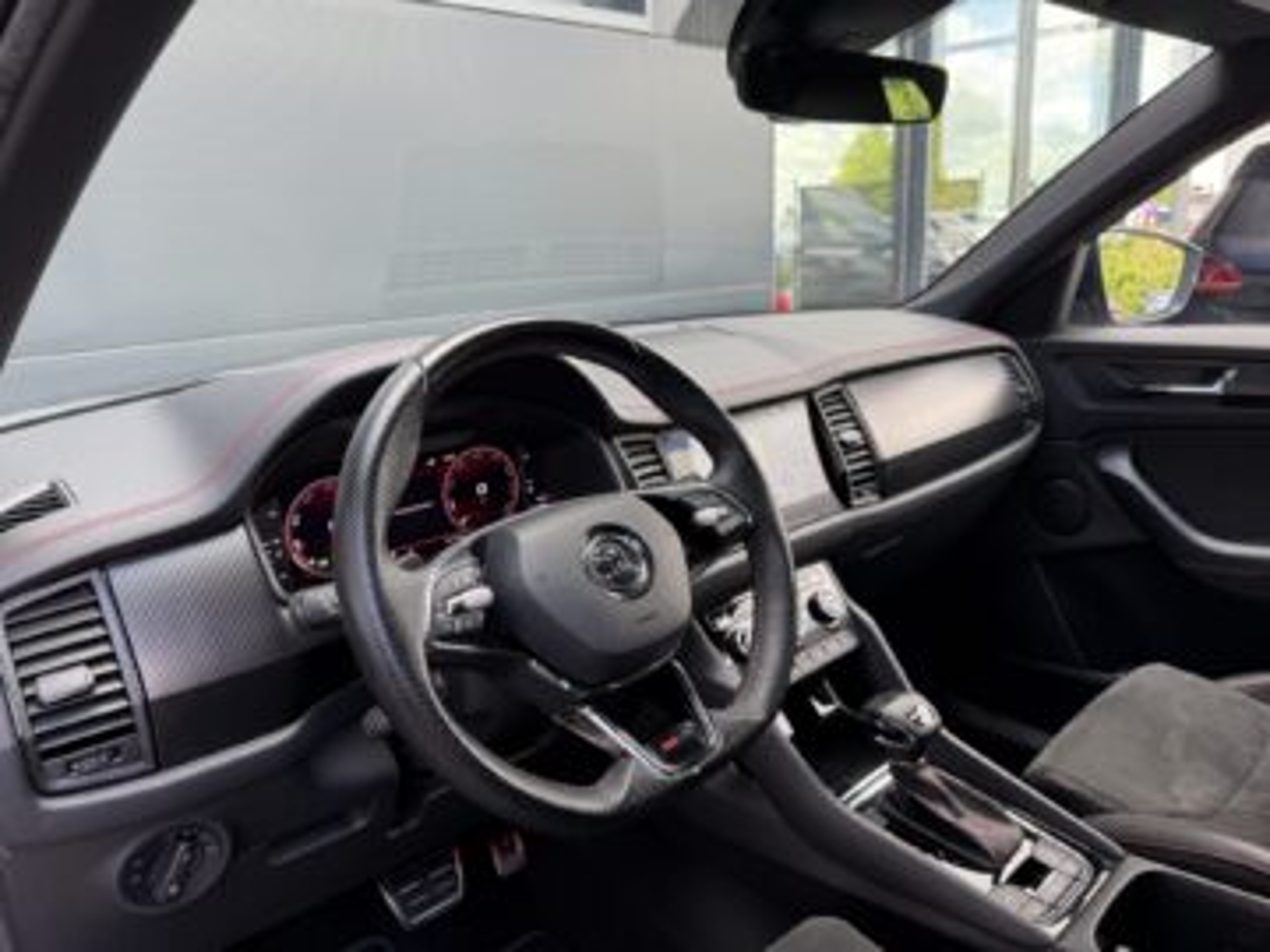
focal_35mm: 24
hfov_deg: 71.6
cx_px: 635
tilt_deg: -15.8
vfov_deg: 56.8
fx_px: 881
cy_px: 476
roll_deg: +2.0
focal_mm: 6.76
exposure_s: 1/121
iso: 64
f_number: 1.78
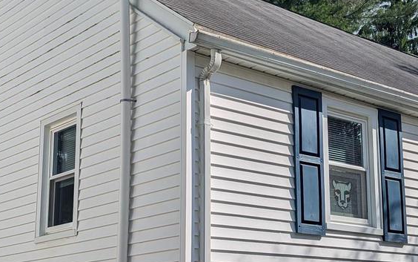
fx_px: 741
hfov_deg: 31.2
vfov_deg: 20.0
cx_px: 287
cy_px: 163
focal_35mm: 65
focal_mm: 6.81
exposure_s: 1/3534
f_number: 1.85
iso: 42
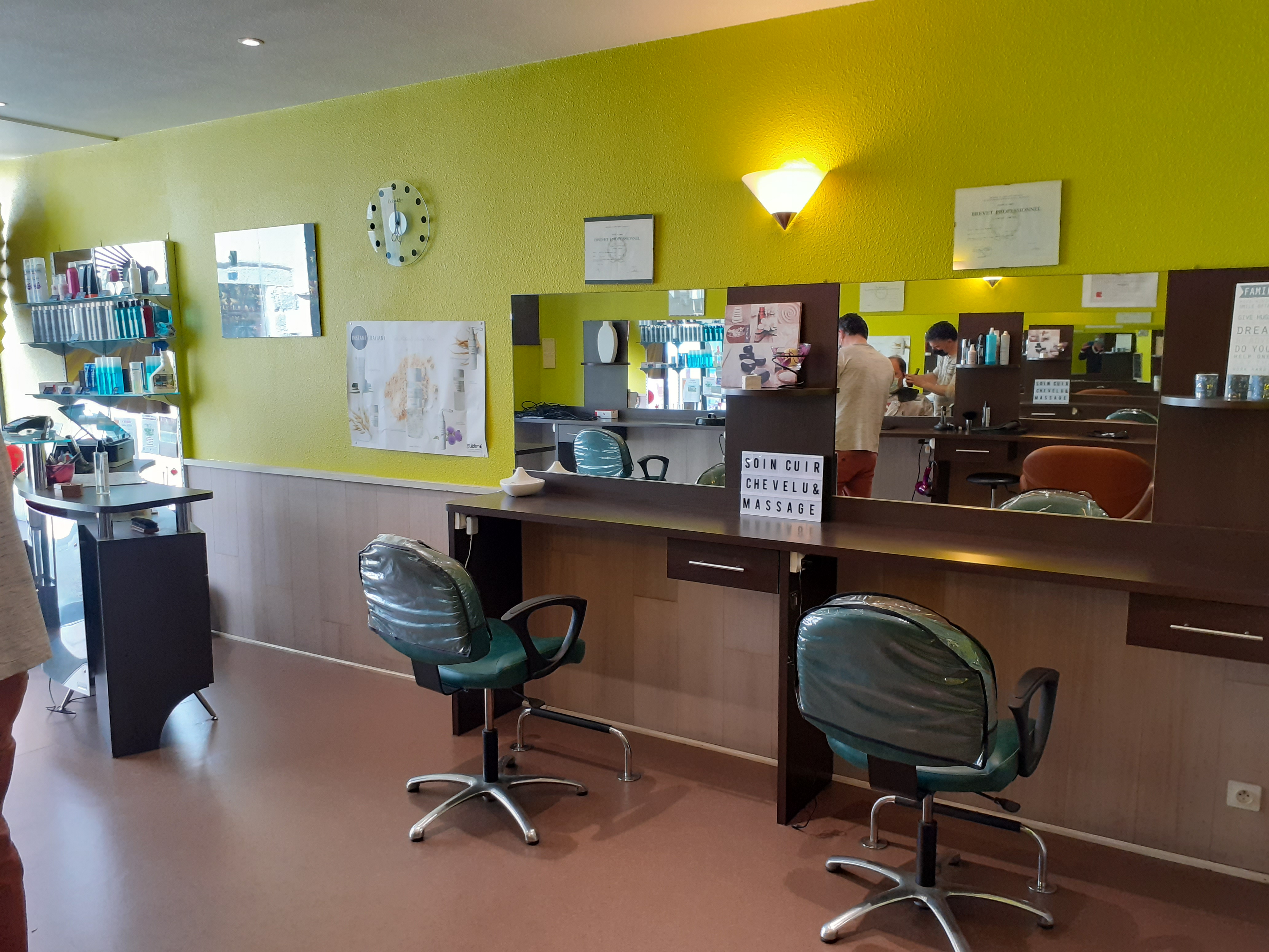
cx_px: 634
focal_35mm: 27
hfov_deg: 65.3
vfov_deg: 51.4
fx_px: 990
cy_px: 476
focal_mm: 3.6
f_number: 1.9
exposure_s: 1/50
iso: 100
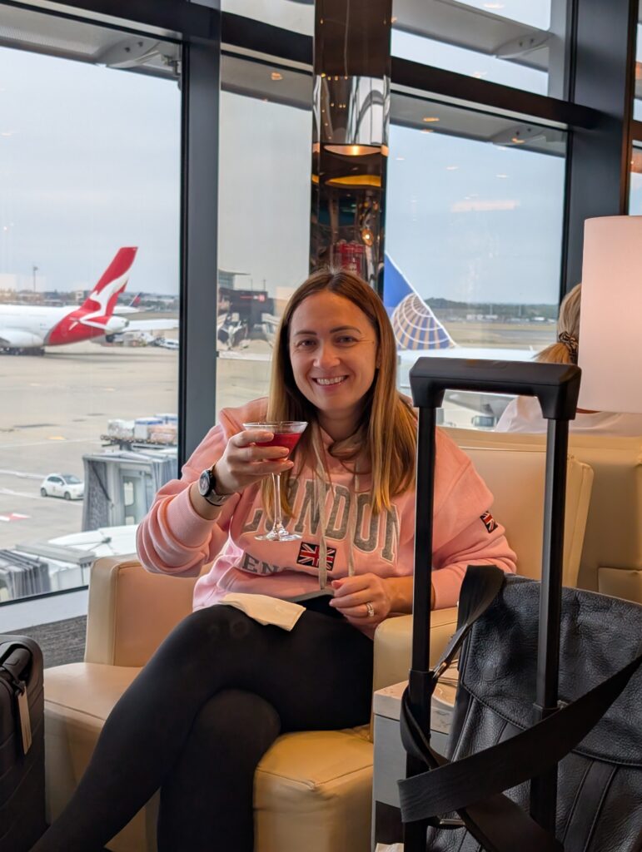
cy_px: 426
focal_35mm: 49
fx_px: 1209
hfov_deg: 29.7
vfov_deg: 38.9
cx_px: 321
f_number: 1.68
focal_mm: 6.9
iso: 285
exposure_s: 1/873
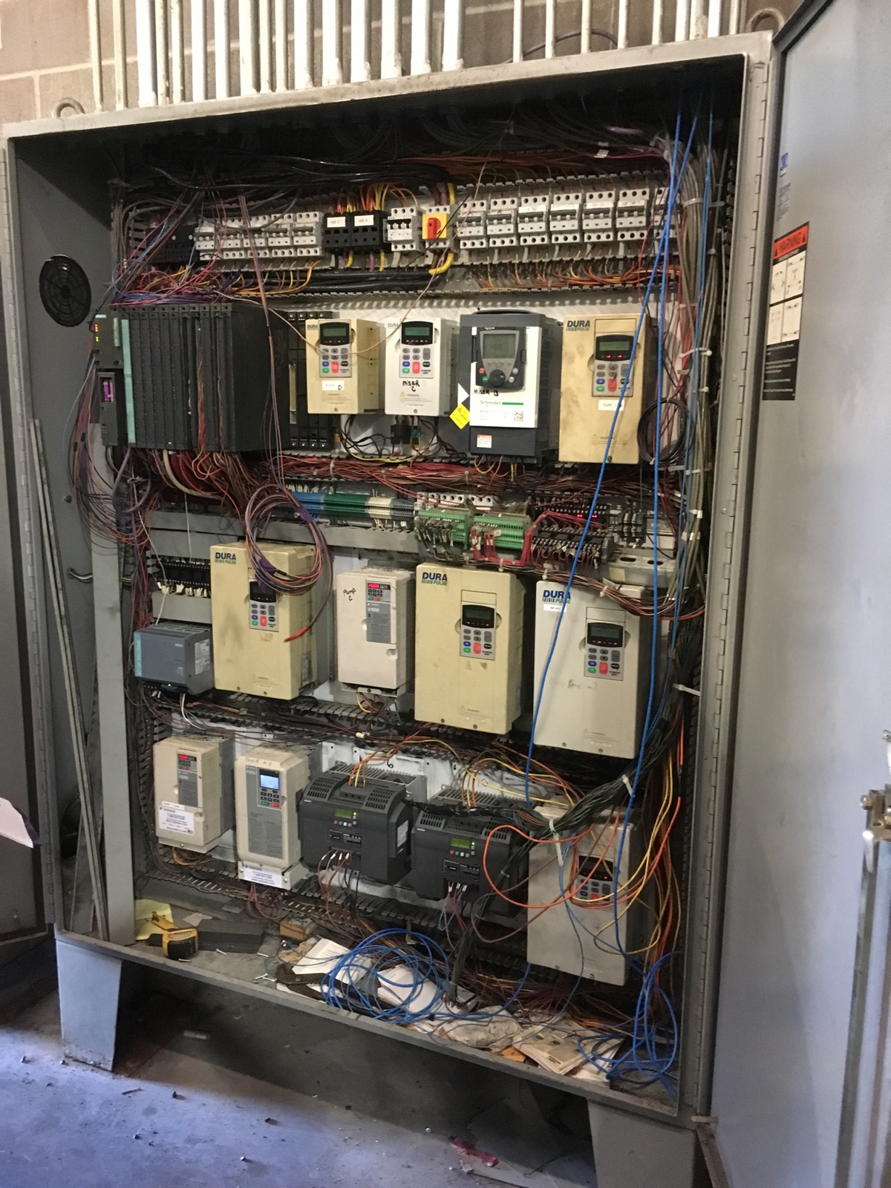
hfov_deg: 48.2
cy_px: 594
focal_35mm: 29
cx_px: 446
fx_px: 995
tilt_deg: -12.8
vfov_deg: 61.7
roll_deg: -0.6
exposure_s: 1/15
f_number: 2.2
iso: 320
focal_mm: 4.15
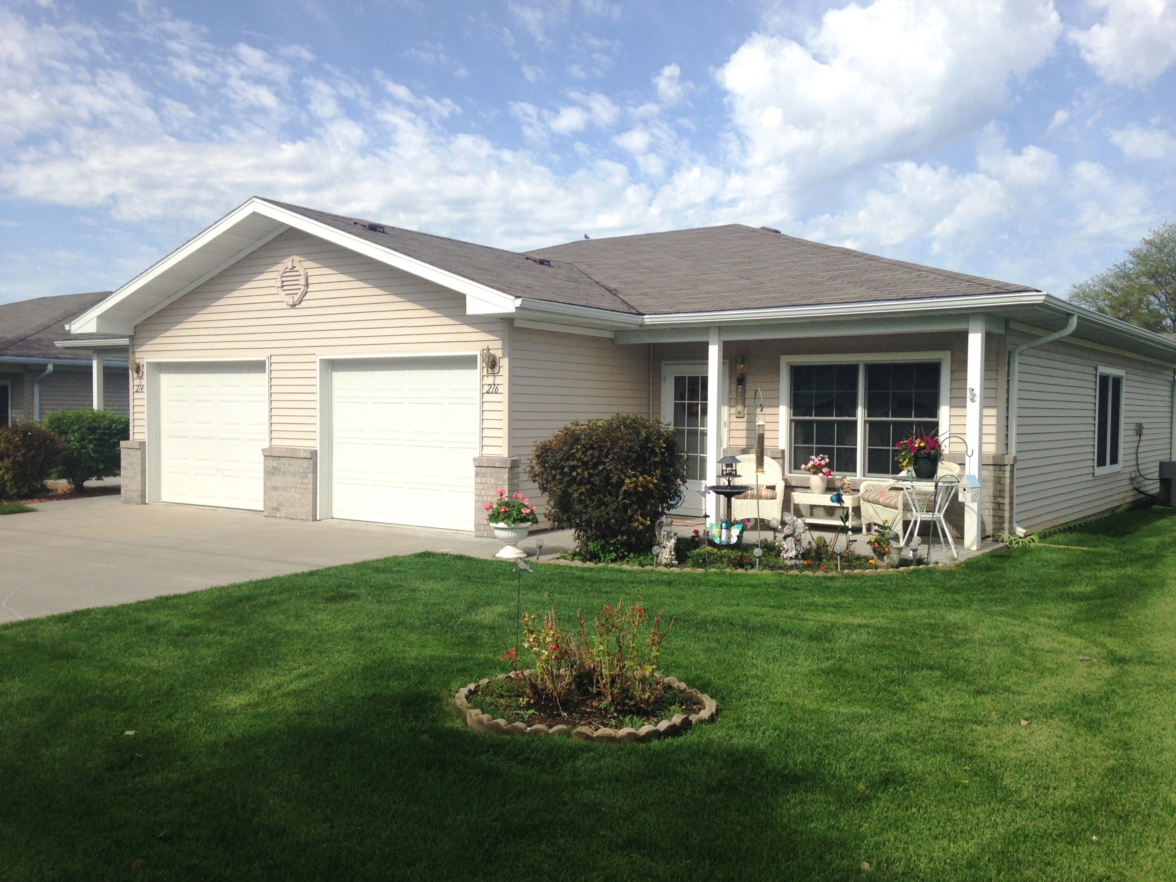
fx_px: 1121
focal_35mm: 33
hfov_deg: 55.4
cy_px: 441
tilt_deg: -2.8
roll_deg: -1.2
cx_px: 588
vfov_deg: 42.9
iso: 50
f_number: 2.4
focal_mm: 4.12
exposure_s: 1/1595
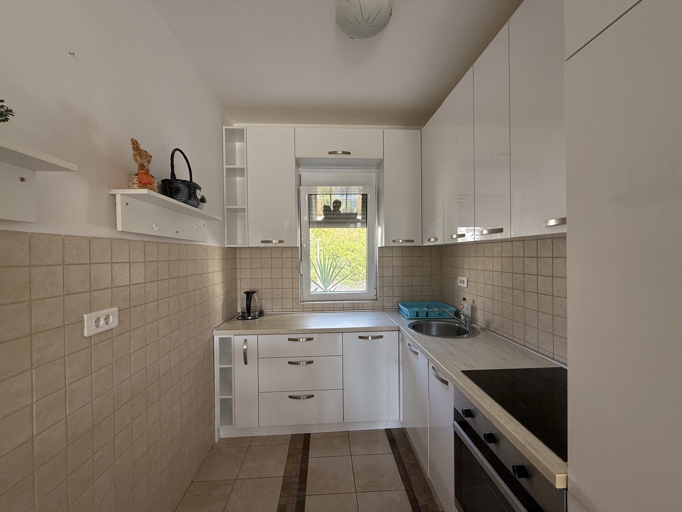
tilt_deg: -0.7
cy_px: 256
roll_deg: +0.7
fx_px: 276
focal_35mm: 14
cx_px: 341
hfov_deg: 102.1
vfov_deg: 85.7
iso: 160
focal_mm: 2.22
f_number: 2.2
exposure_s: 1/99
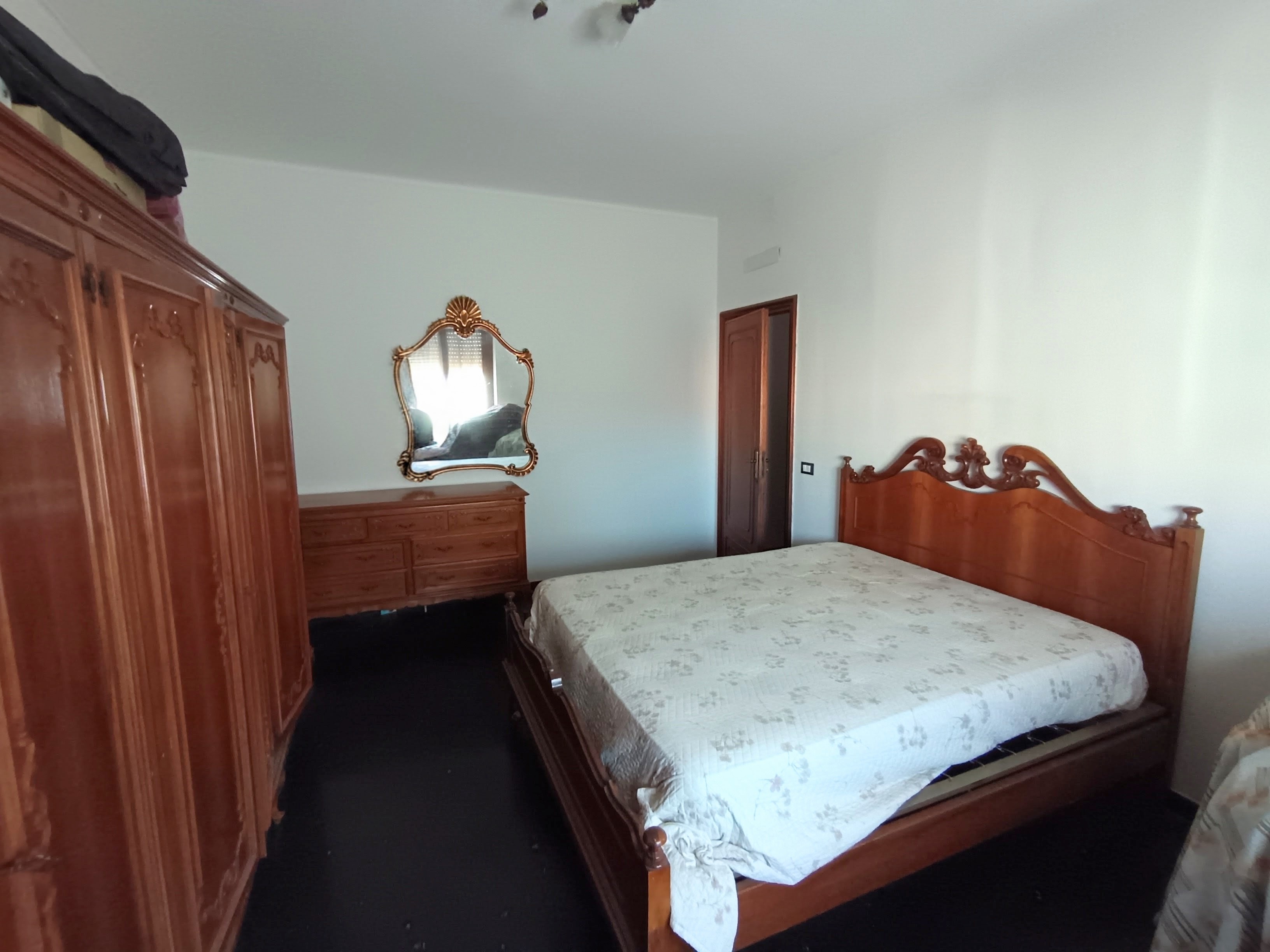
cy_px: 476
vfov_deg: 81.7
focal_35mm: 15
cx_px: 635
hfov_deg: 98.2
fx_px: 550
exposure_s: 1/25
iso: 586
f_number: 2.2
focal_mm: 1.65
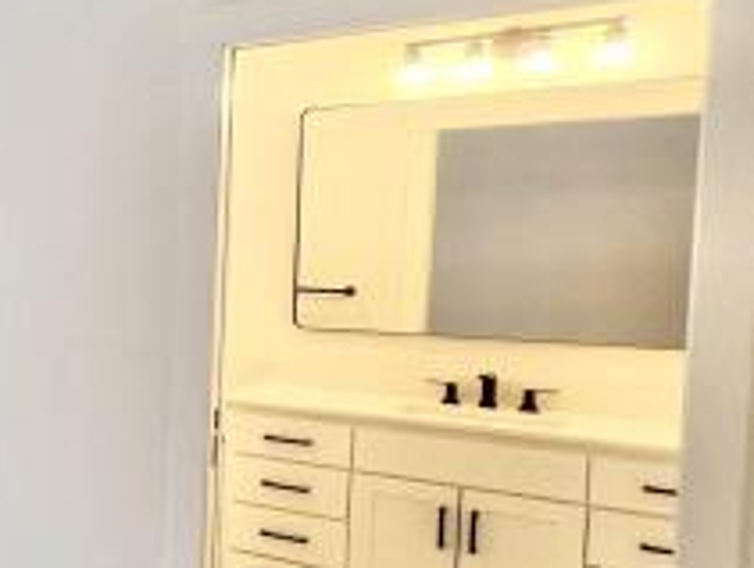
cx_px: -431
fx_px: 895
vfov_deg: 35.2
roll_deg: +0.0
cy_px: 279
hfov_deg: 27.2
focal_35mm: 41
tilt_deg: -2.2
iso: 250
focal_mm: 1.57
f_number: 1.8
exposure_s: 1/120
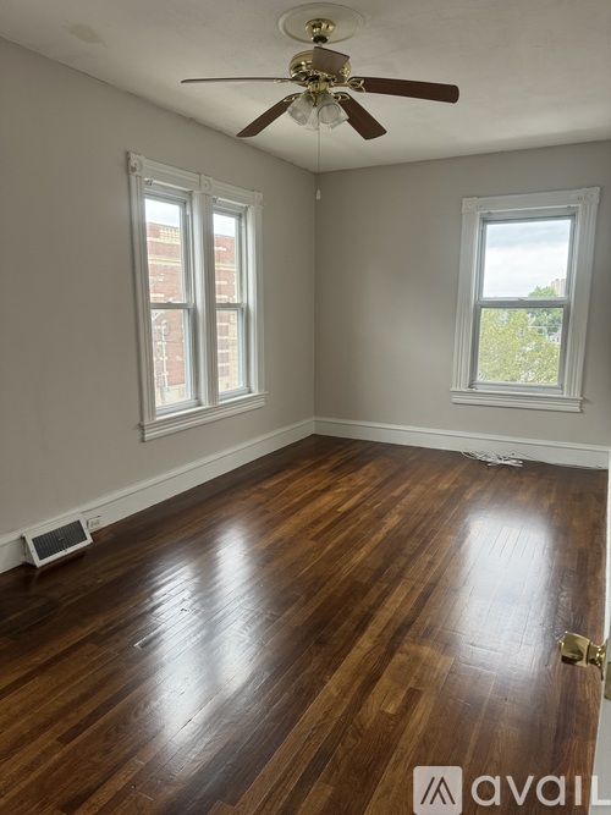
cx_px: 306
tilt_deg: -10.0
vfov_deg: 71.6
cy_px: 408
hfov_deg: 56.8
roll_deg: +0.1
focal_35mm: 24
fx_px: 565
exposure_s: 1/120
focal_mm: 6.76
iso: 200
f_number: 1.78
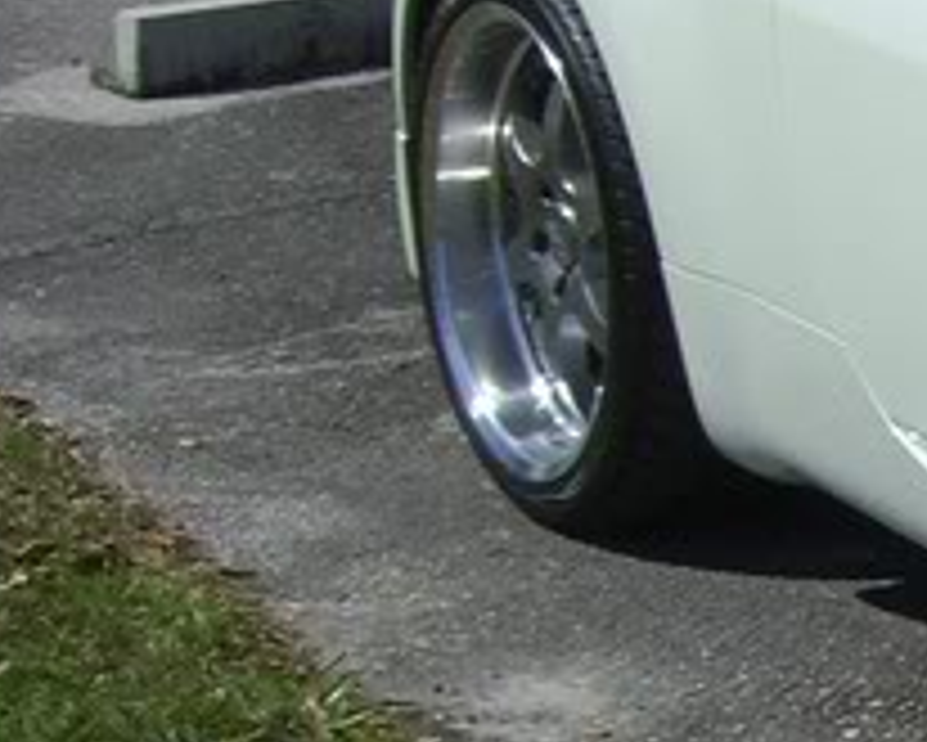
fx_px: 5051
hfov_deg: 9.4
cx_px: 2164
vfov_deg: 8.4
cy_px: 746
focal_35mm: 184
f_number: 4.3
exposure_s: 1/1600
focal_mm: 6.2
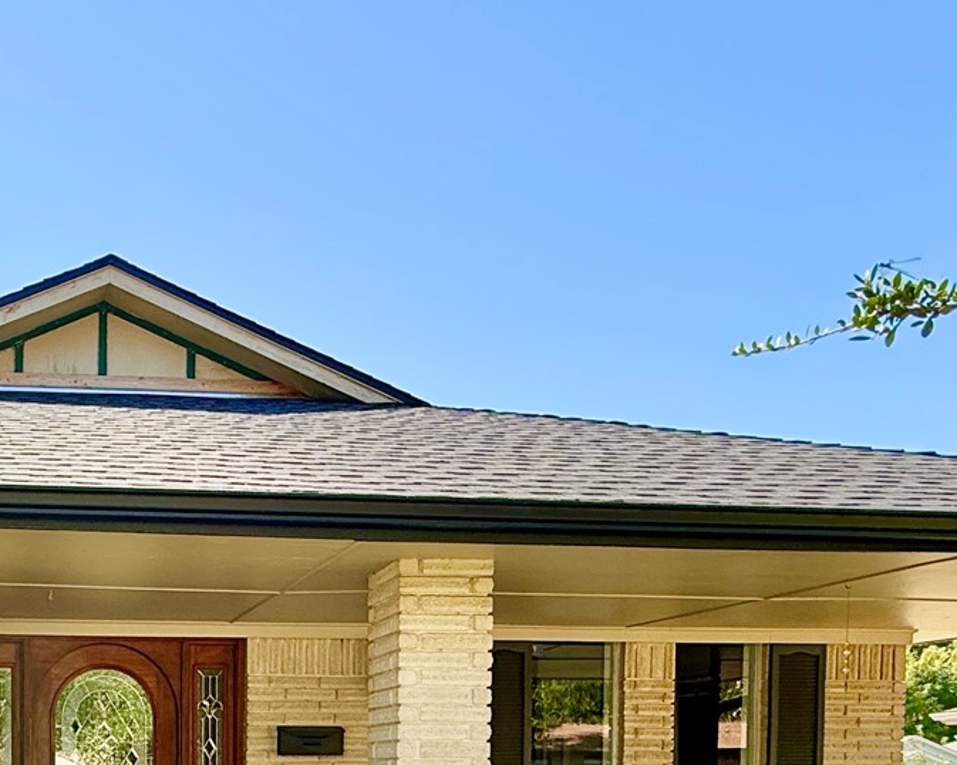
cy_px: 815
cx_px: 90
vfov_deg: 33.8
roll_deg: -0.2
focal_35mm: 39
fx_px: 1104
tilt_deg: -2.2
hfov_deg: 42.8
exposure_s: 1/424
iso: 64
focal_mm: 2.22
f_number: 2.2
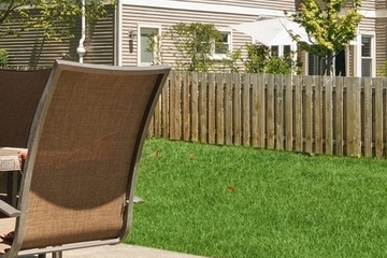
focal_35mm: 81
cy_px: 104
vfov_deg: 16.8
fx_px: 871
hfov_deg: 24.7
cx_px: 301
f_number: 8
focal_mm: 12
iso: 200
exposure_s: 1/250
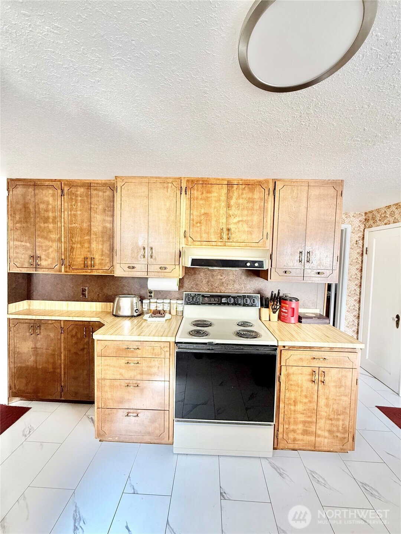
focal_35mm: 14
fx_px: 216
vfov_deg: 102.1
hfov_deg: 85.7
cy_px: 267
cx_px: 200
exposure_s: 1/99
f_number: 2.2
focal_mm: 2.22
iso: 250
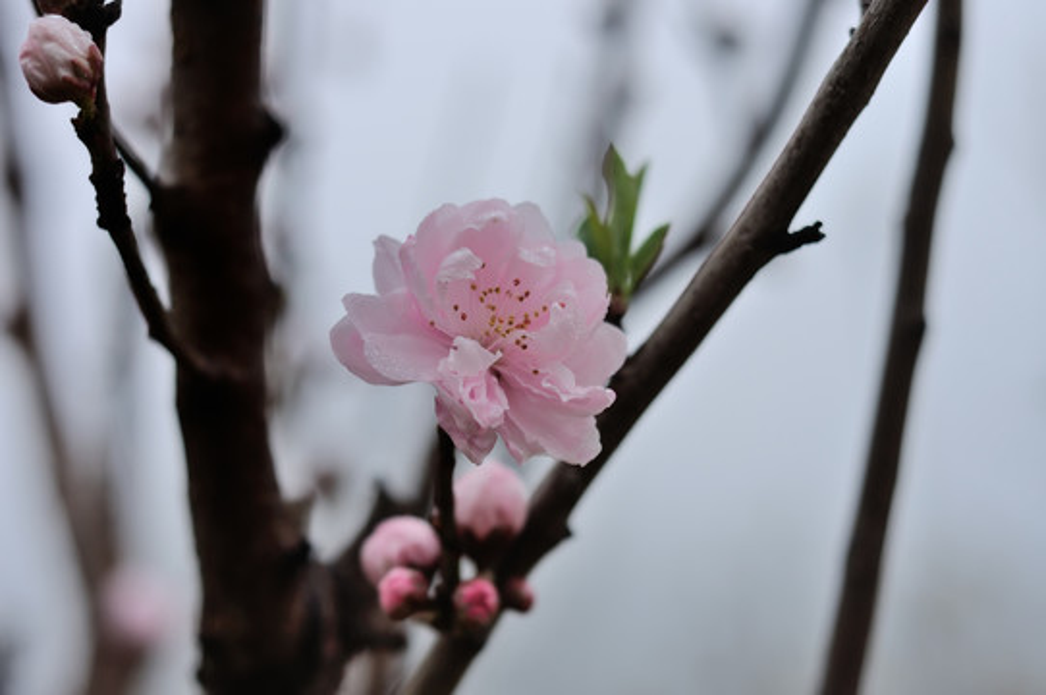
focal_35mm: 75
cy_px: 348
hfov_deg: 27.0
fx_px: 2177
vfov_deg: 18.1
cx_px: 523
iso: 400
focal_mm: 50
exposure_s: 1/1600
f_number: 2.5
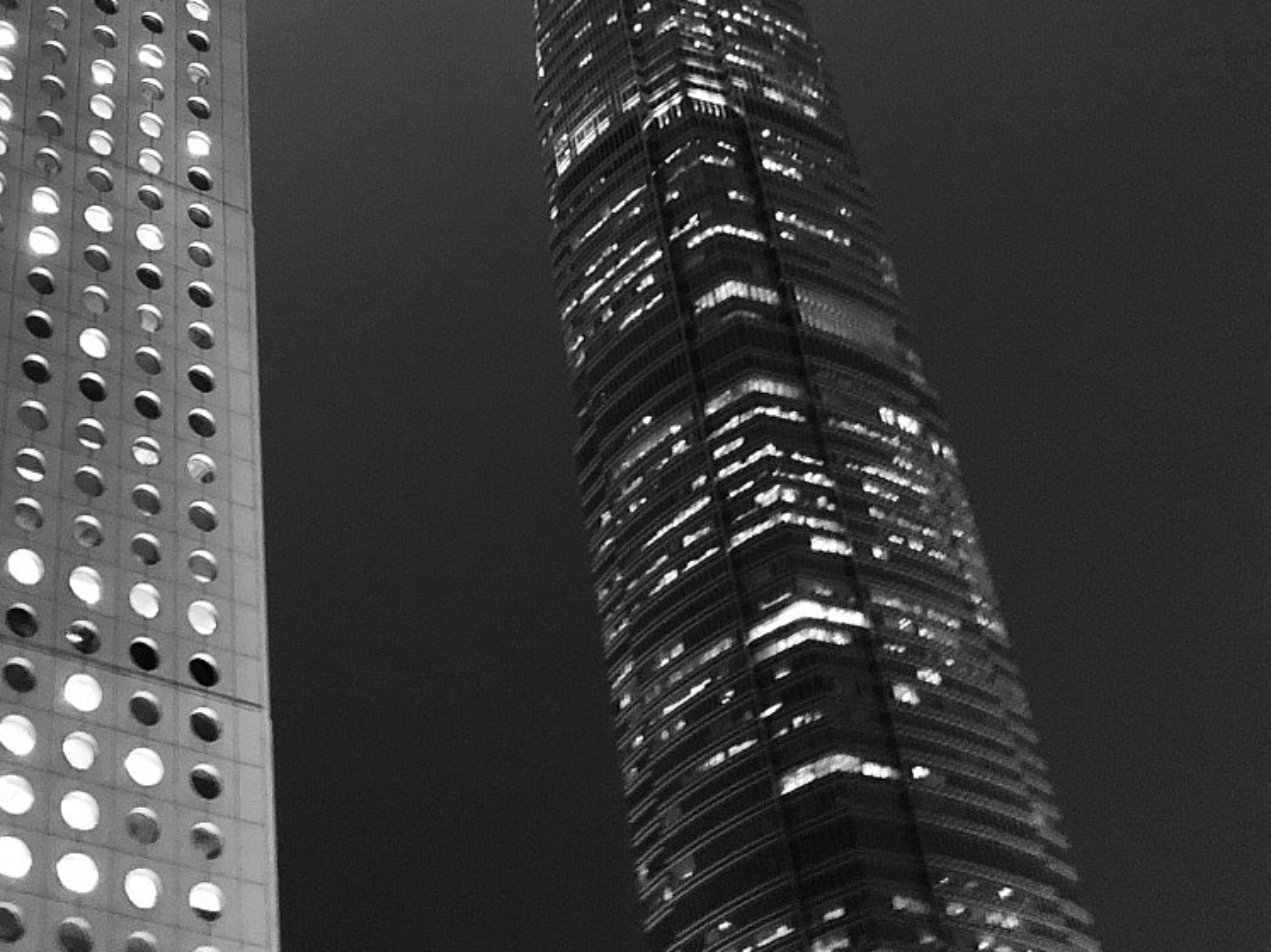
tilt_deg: +44.0
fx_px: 2203
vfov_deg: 23.5
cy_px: 27
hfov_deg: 31.4
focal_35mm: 60
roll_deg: +0.2
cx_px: 265
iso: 100
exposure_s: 1/4
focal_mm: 4
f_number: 1.8
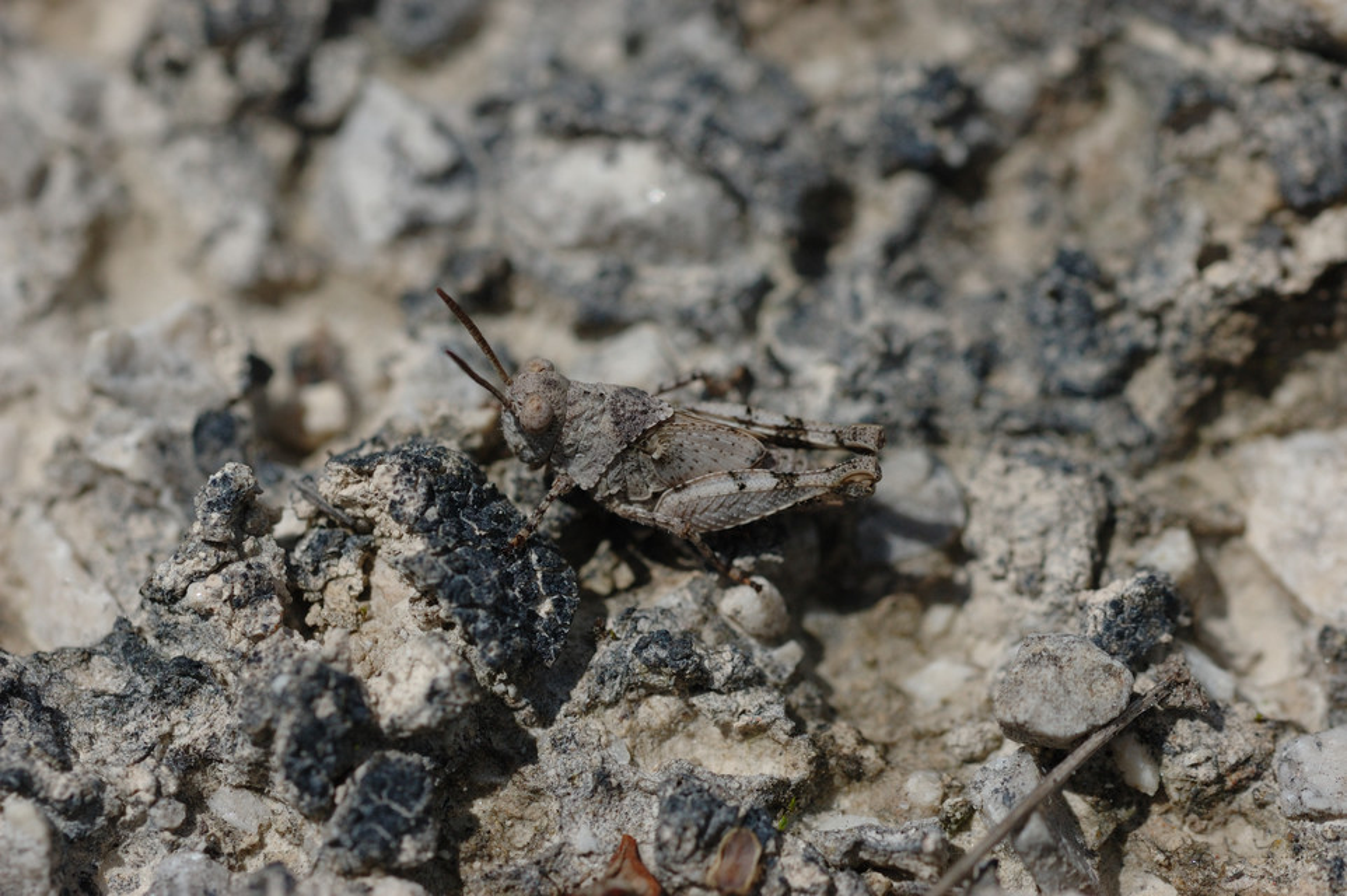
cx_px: 674
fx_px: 5889
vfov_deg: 8.7
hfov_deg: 13.0
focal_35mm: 158
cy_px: 448
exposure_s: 1/1000
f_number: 10
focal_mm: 105
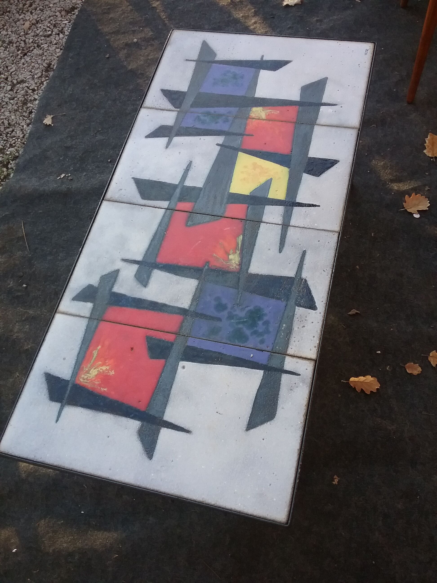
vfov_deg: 58.4
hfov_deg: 45.4
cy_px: 292
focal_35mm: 31
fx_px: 522
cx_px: 218
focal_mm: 3.3
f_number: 2.2
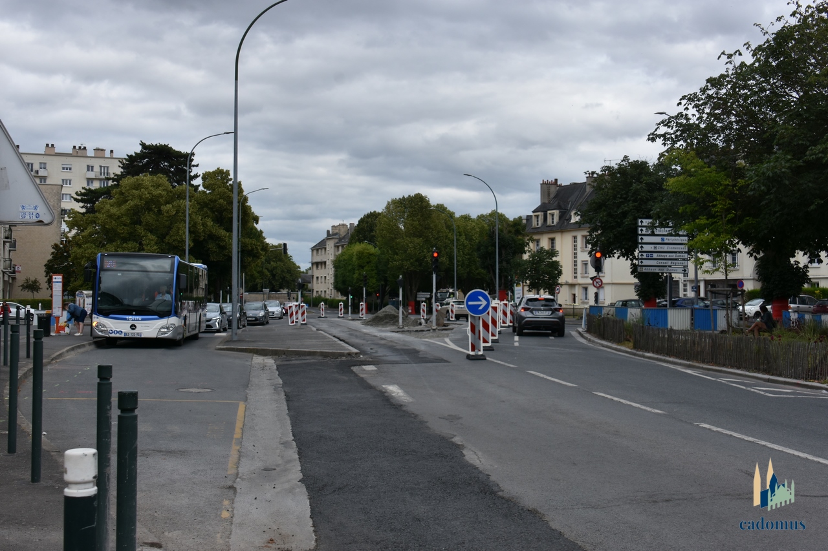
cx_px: 414
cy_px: 276
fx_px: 966
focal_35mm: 42
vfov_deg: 31.9
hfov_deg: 46.4
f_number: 8
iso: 200
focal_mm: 28
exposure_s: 1/500
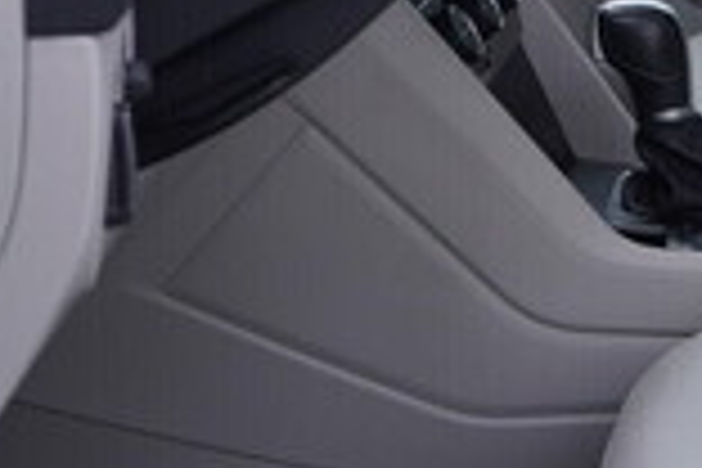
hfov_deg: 15.1
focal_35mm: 127
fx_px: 2476
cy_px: -101
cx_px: 1022
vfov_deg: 10.6
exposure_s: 1/60
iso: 125
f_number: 3.5
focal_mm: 24
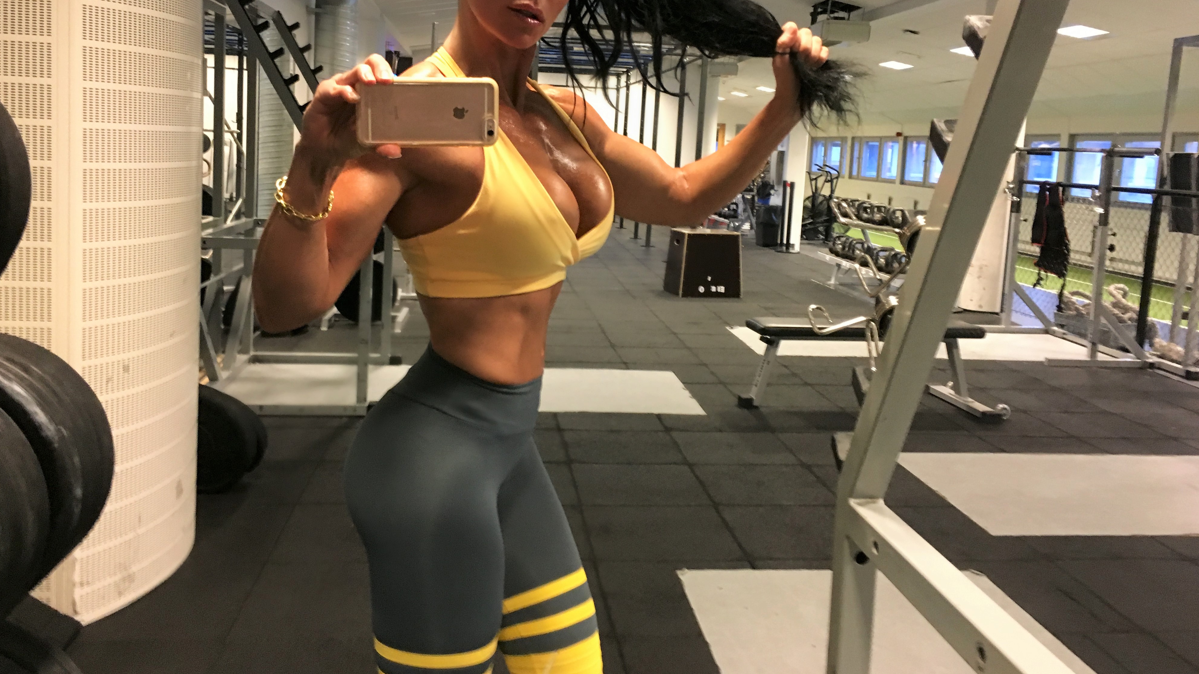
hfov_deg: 61.0
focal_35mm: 32
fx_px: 1017
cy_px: 245
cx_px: 598
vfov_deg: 36.4
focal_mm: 4.15
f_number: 2.2
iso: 200
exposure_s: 1/17
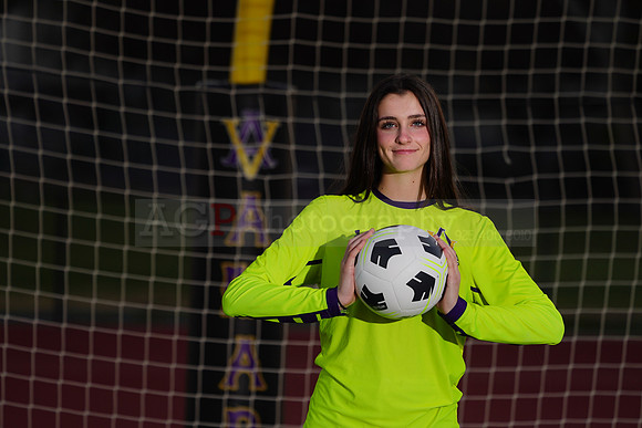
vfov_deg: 4.4
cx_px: 321
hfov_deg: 6.5
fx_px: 5619
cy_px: 214
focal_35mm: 315
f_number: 6.3
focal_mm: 315
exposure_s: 1/200
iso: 200
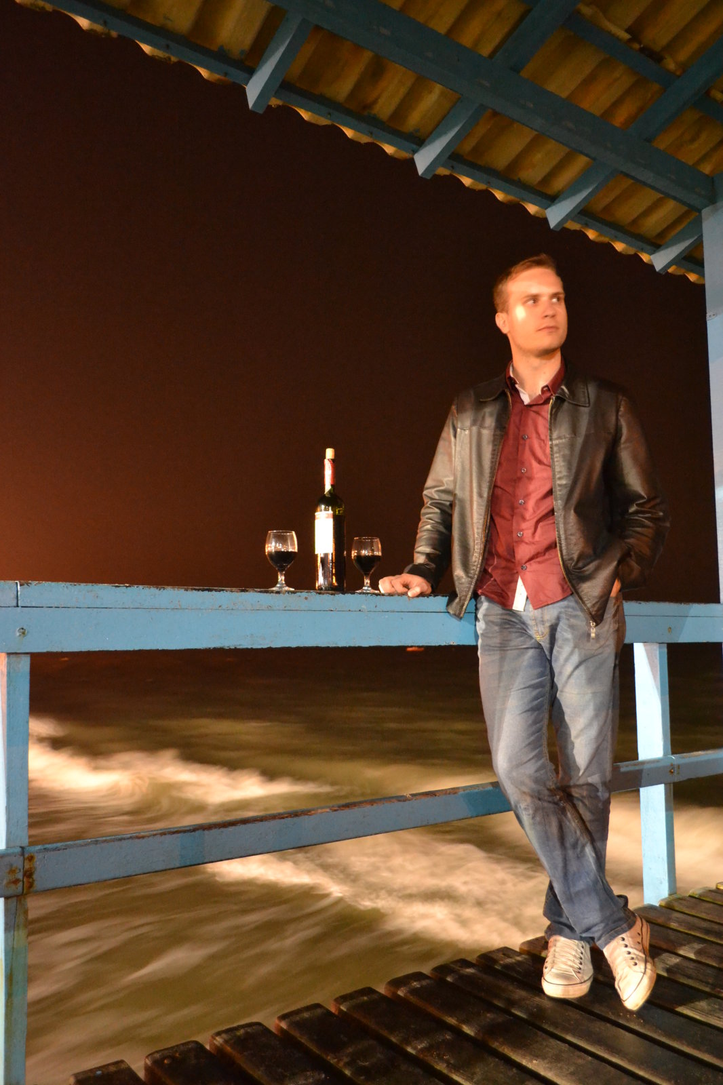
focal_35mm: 27
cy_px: 542
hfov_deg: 47.9
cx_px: 362
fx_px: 814
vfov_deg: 67.4
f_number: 3.5
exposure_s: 1/1.3
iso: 3200
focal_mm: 18
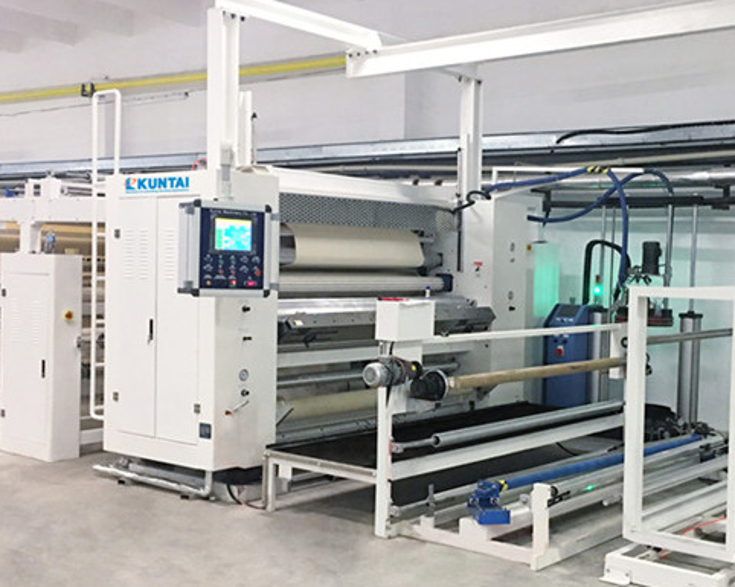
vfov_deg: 32.0
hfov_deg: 39.3
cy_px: 317
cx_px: 465
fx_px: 1022
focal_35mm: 47
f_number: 2.2
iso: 100
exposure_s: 1/17
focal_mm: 4.15
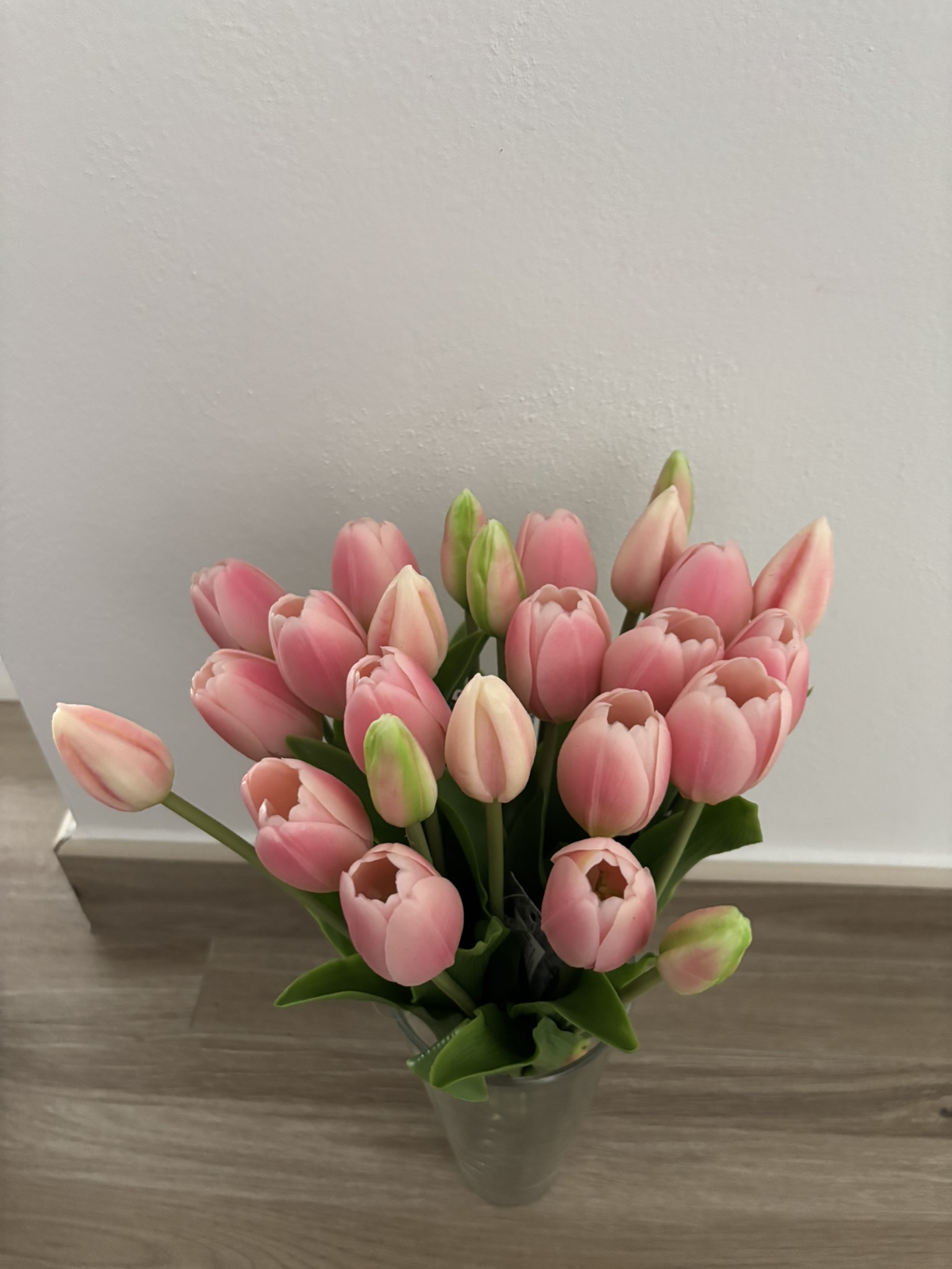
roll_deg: +1.1
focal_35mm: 26
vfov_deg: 67.3
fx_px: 953
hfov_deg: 53.1
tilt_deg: -43.2
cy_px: 634
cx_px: 476
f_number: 1.6
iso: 640
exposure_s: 1/40
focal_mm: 5.96
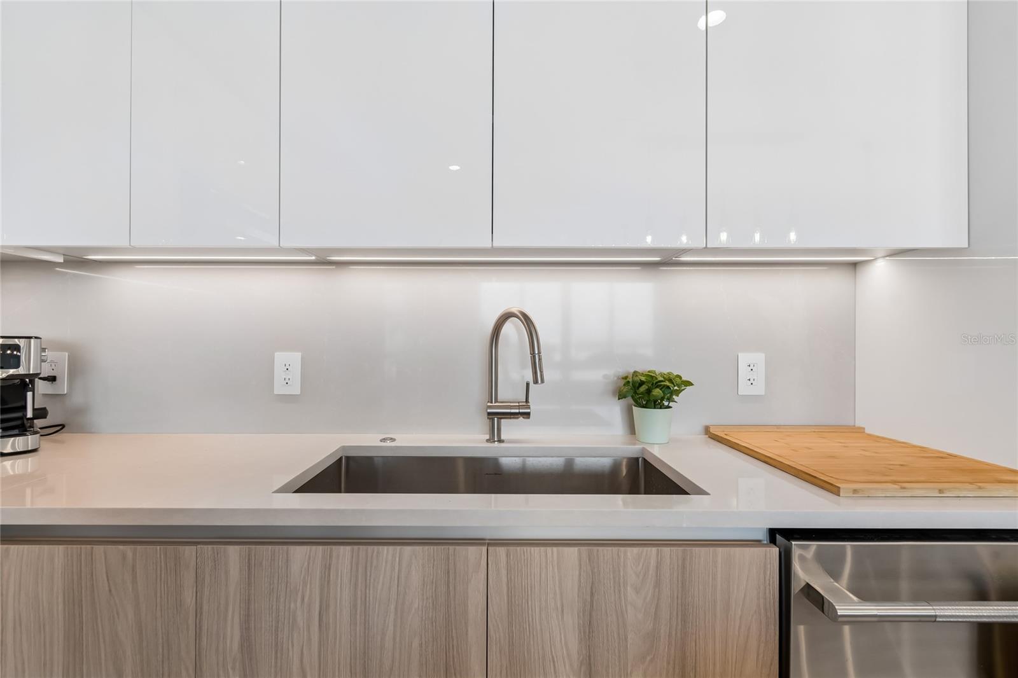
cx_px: 509
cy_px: 339
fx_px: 424
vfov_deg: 77.3
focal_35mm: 15
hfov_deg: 100.4
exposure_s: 1/125
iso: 100
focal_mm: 10
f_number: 7.1
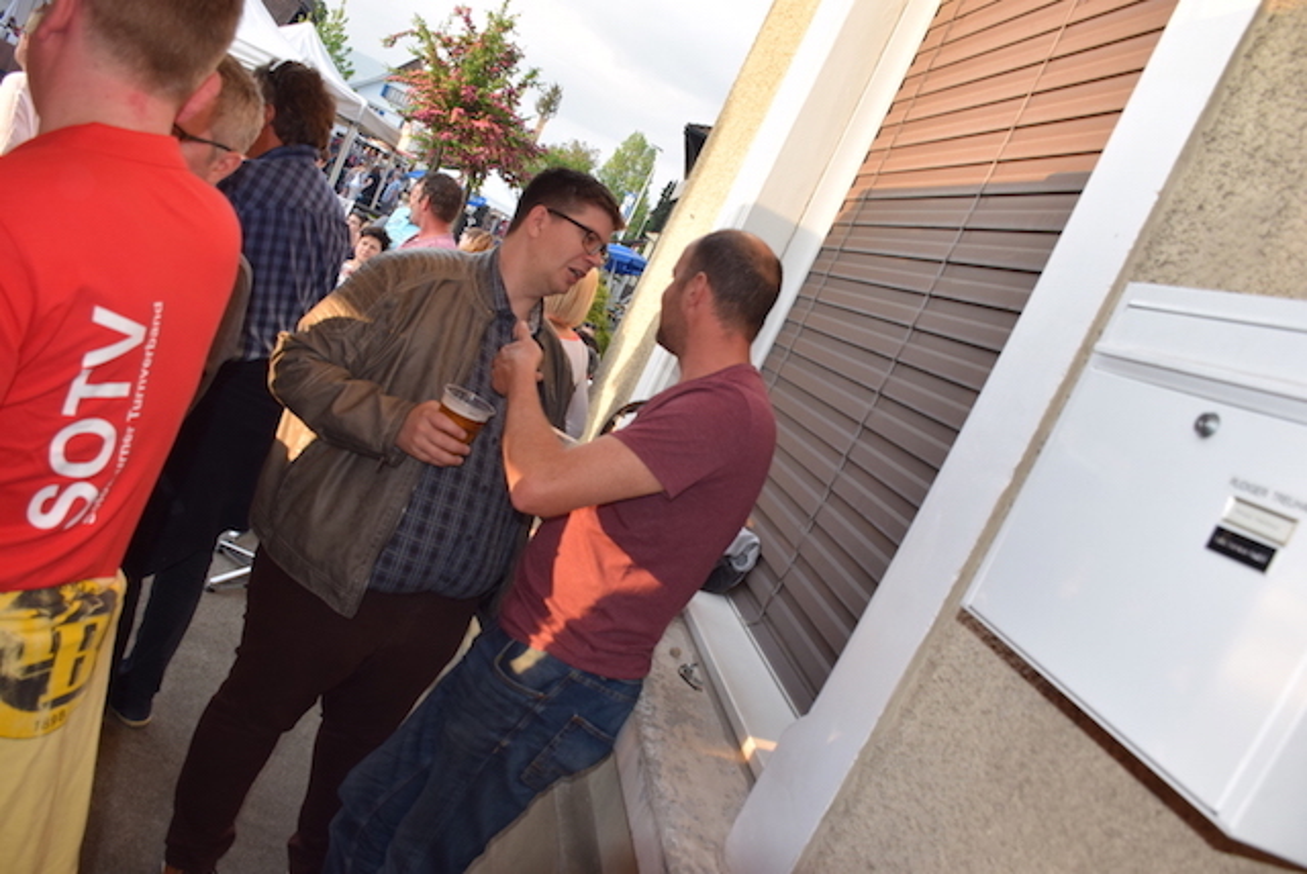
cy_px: 437
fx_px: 981
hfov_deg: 67.3
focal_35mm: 27
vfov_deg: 48.0
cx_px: 654
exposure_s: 1/125
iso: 250
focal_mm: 18
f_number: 5.6
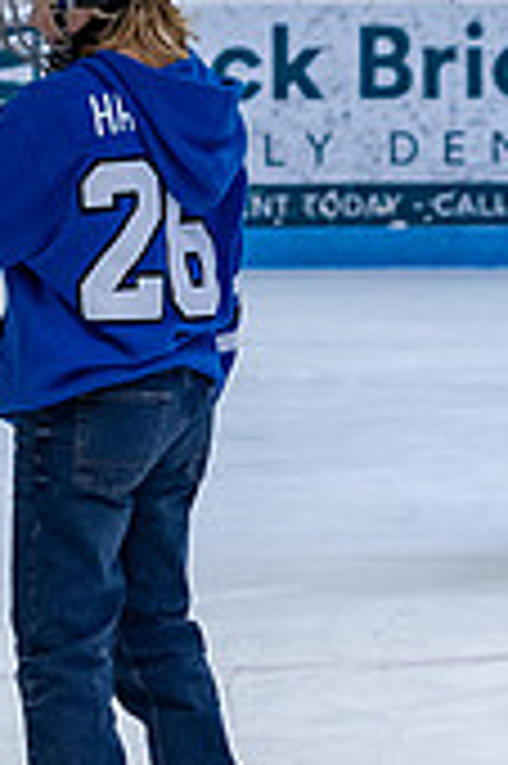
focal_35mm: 384
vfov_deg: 5.4
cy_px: 228
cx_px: -184
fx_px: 8144
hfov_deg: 3.6
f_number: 4
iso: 400
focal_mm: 62
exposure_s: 1/250
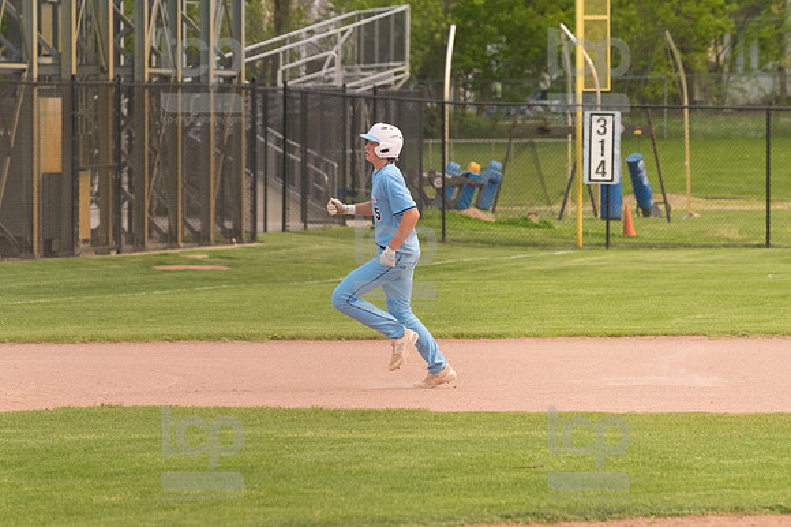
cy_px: 264
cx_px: 396
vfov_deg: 4.6
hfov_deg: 6.9
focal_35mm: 300
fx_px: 6588
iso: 1000
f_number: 5.6
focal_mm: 200
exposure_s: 1/2000
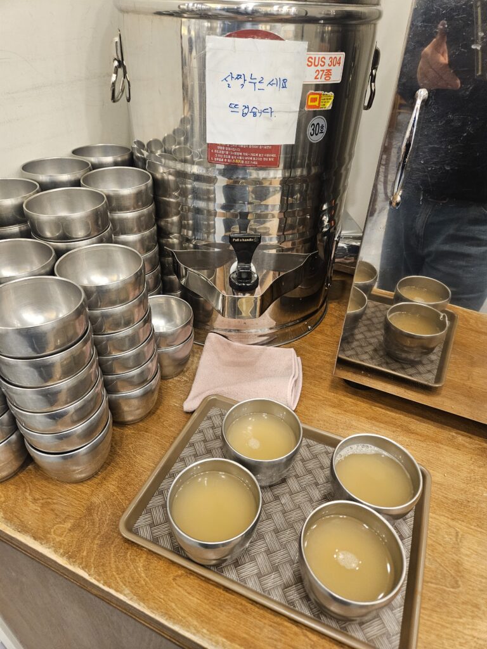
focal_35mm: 23
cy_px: 324
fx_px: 431
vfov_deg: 73.9
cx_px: 244
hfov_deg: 58.9
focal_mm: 5.4
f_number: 1.8
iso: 400
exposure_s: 1/120
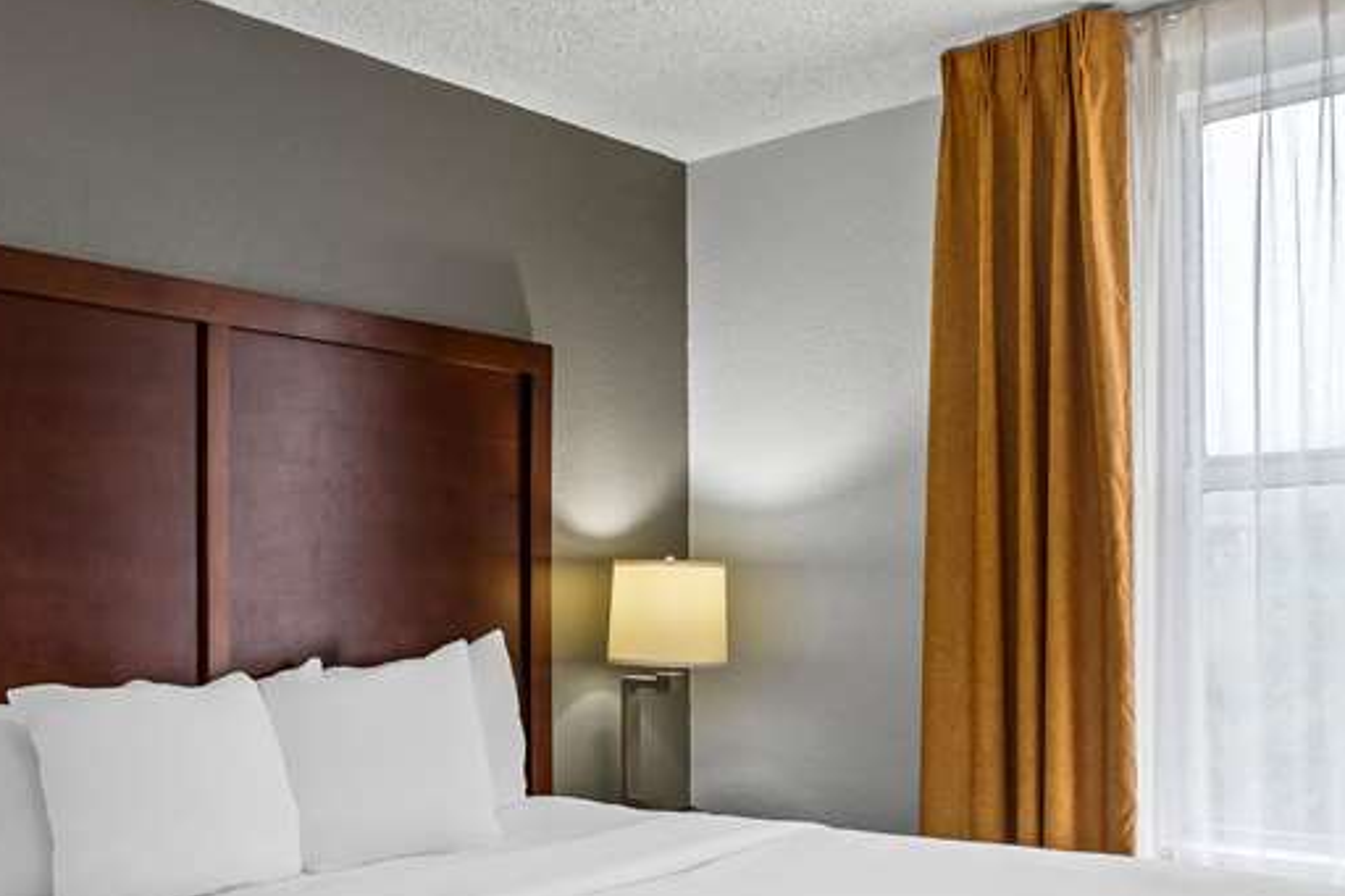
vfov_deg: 24.8
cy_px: 656
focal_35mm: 54
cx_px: 592
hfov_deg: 36.8
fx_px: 2017
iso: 250
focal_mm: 27
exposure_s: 1/6
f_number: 9
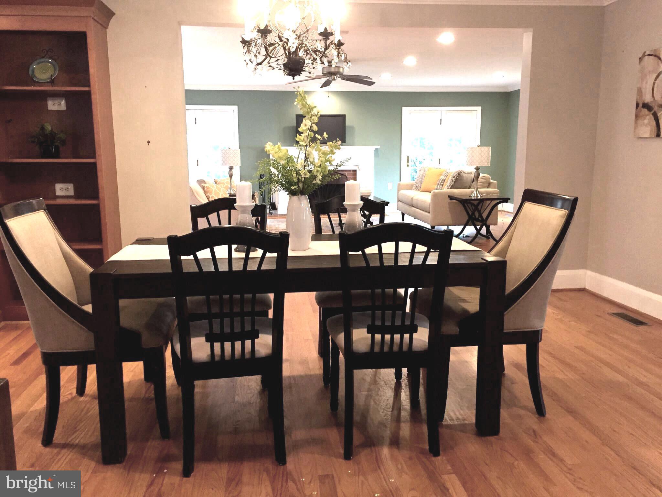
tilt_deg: -9.3
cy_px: 248
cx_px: 331
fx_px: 555
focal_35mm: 29
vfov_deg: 48.2
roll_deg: -0.9
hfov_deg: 61.7
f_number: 2.2
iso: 160
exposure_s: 1/30
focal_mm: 4.15
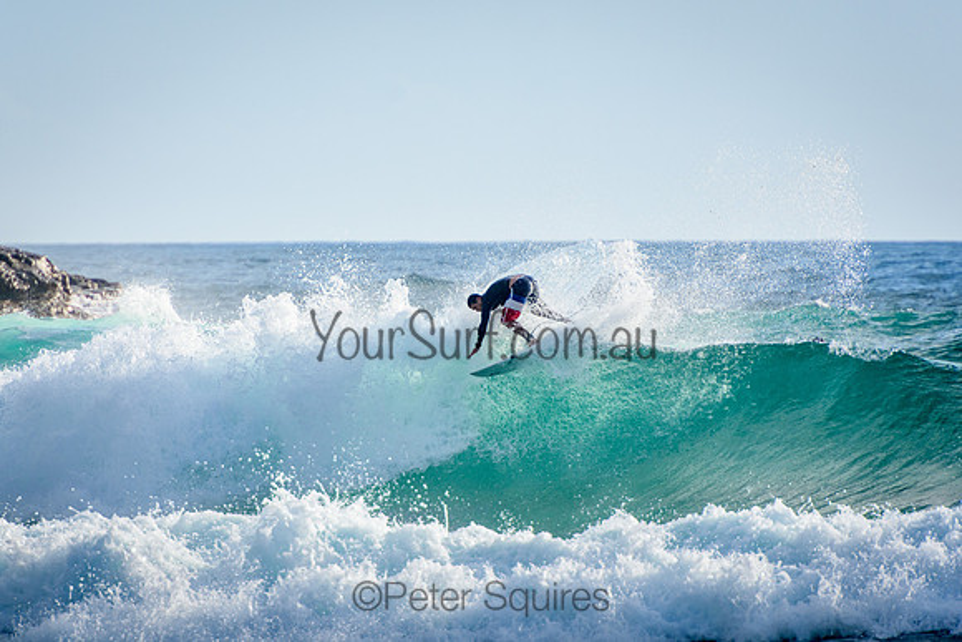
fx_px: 16317
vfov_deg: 2.3
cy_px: 321
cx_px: 481
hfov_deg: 3.4
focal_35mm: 611
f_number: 5.6
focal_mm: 400
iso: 320
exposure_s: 1/2000
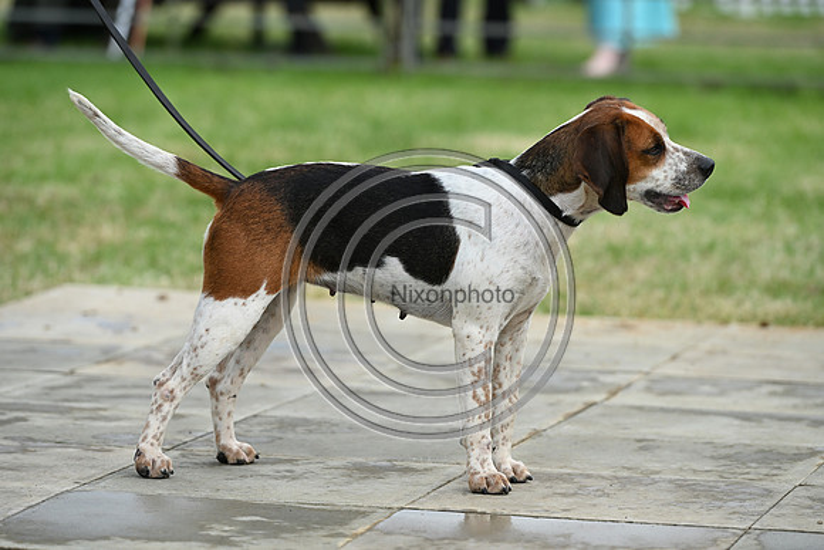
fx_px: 4006
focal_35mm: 175
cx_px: 412
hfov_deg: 11.7
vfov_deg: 7.9
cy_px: 275
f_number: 4.5
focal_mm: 175
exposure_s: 1/1000
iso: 400
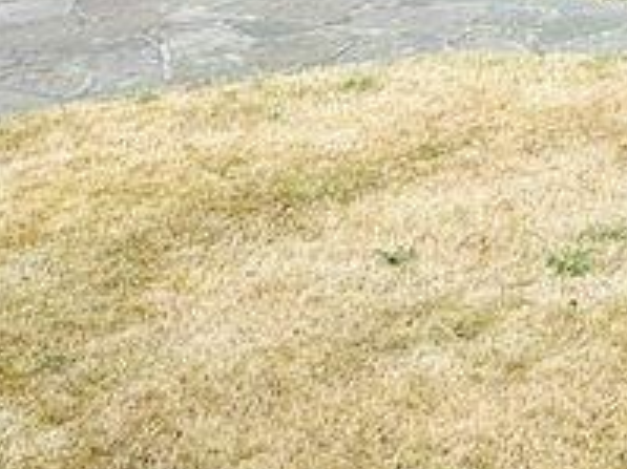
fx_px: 1303
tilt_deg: -1.3
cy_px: -390
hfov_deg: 21.6
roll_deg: +1.5
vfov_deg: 16.7
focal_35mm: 72
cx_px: 996
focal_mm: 2.22
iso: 40
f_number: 2.2
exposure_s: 1/558
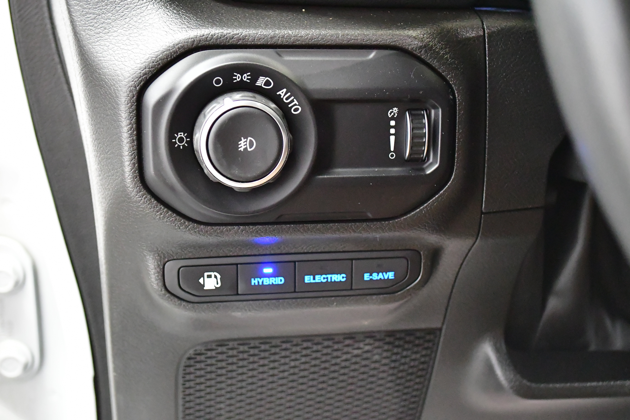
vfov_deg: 25.1
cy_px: 210
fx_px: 945
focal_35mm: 54
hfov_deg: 36.9
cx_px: 315
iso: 12800
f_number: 5
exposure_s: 1/40
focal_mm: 36
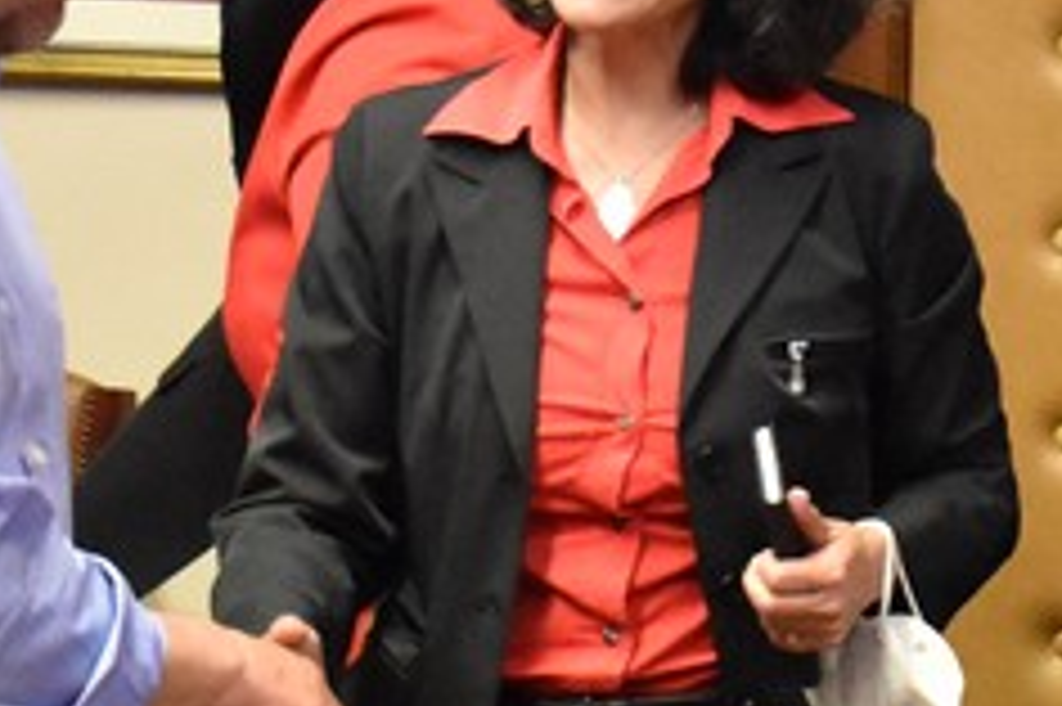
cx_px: 1350
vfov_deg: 7.5
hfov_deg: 11.1
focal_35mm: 182
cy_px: -155
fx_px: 5365
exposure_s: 1/200
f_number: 4
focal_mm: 26
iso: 6400
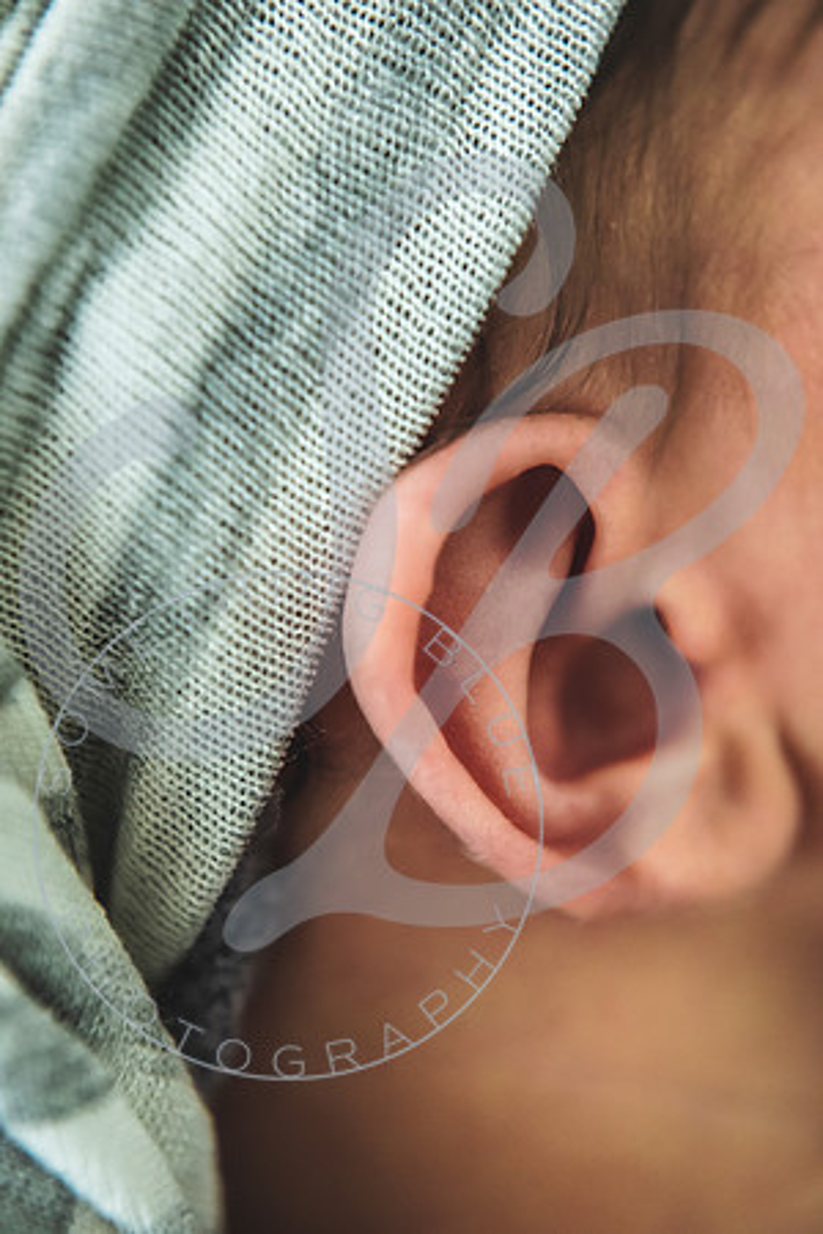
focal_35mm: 70
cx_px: 412
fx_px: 2400
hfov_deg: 19.5
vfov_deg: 28.8
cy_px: 617
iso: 2500
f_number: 5.6
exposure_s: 1/80
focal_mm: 70
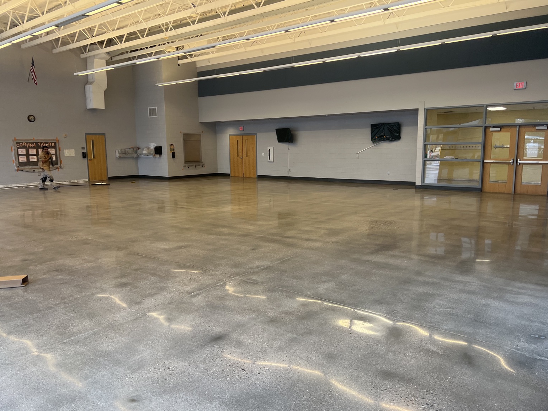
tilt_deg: -8.5
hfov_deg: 65.3
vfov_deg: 51.3
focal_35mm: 27
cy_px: 213
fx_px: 427
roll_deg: +0.8
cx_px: 270
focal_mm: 5.7
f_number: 1.5
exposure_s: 1/121
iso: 100
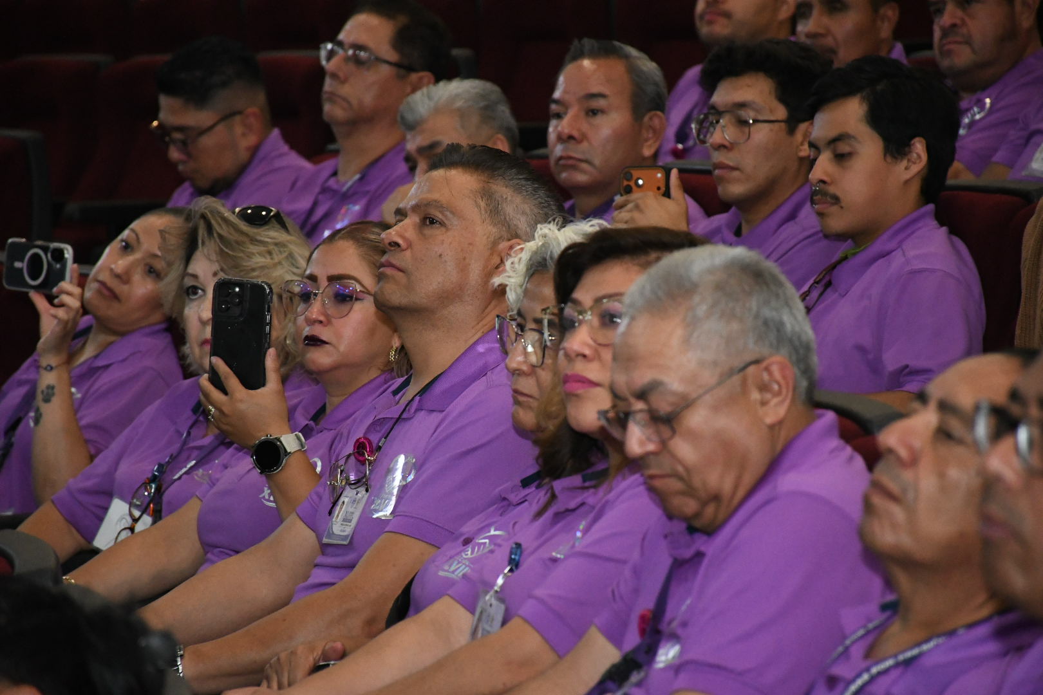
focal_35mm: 210
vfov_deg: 6.5
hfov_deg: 9.8
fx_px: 6084
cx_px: 522
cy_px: 348
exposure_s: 1/125
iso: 6400
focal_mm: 140
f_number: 5.6
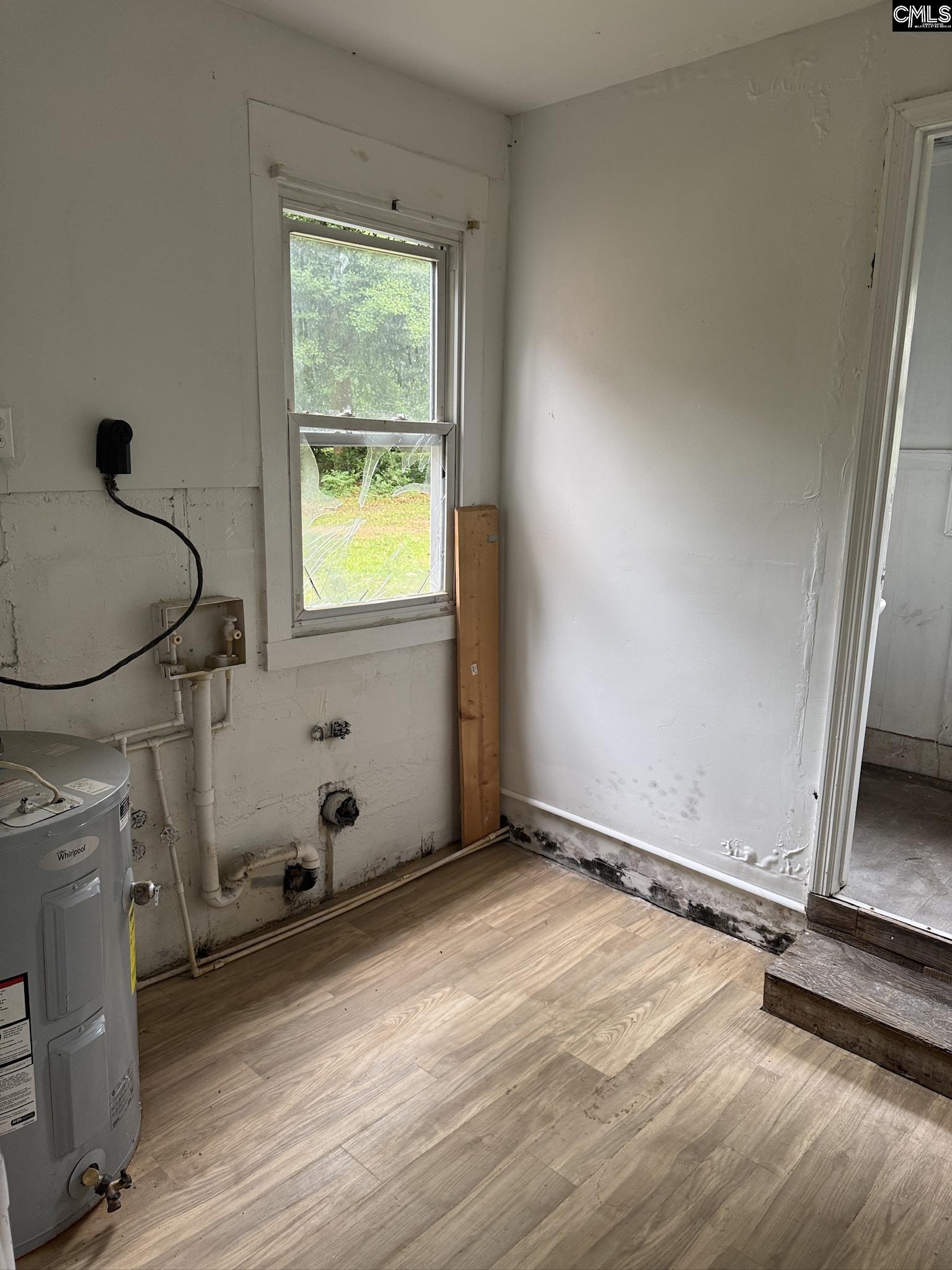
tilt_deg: -13.2
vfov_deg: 71.6
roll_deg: -0.6
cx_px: 476
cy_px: 635
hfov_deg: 56.8
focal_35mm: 24
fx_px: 880
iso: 125
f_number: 1.78
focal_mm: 6.76
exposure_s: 1/121
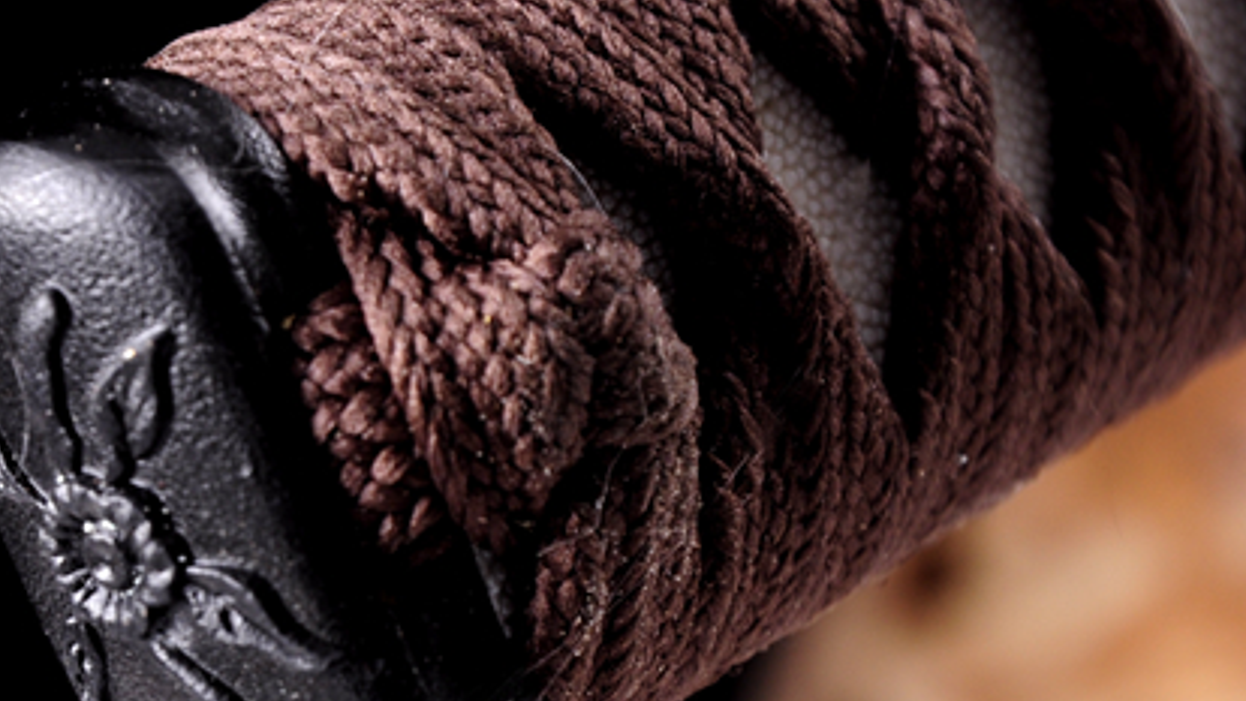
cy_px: 557
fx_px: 11834
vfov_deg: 3.4
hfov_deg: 6.0
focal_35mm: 358
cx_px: 196
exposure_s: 1/160
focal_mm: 105
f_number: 10
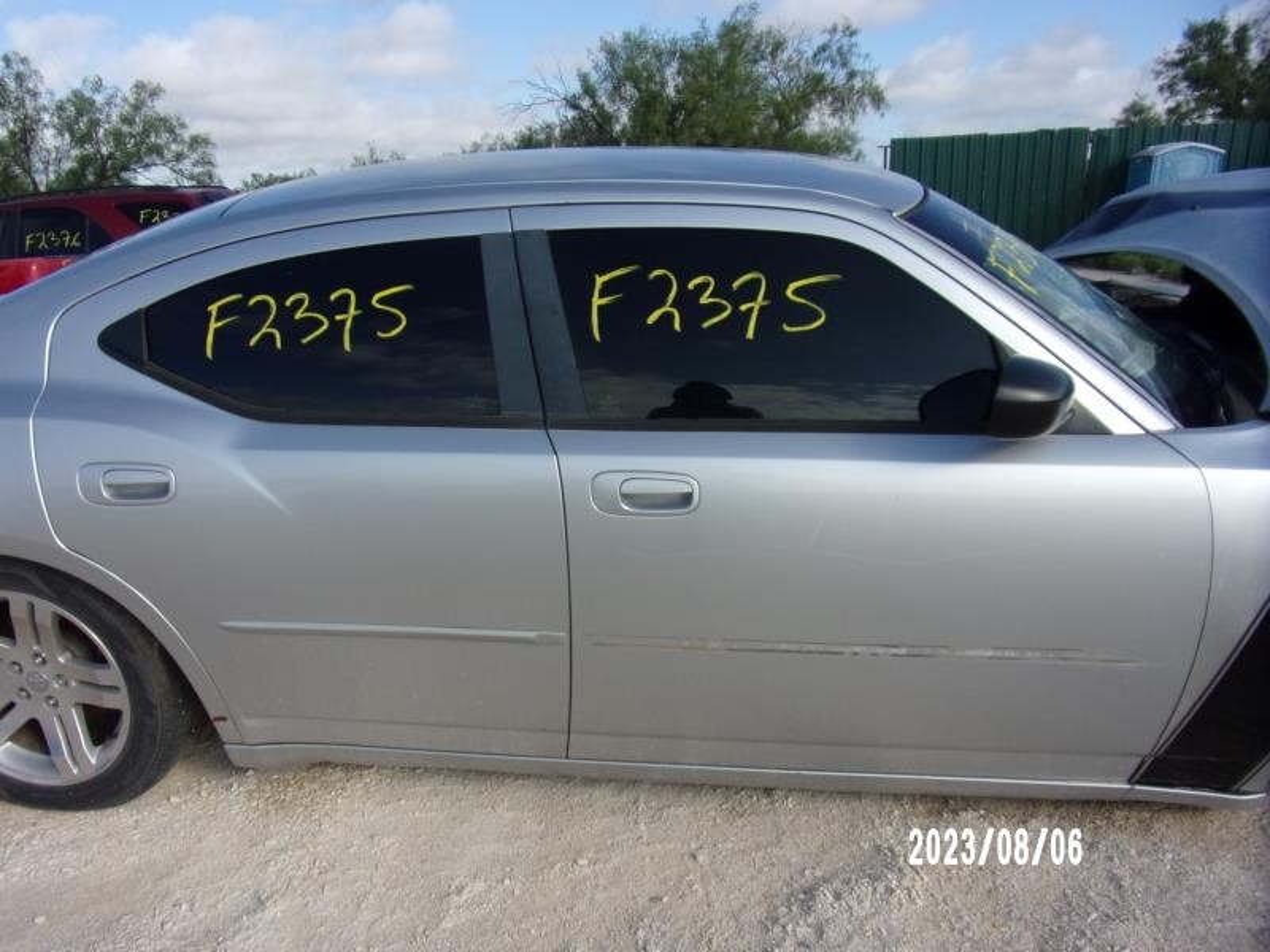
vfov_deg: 56.8
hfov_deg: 71.6
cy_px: 476
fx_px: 881
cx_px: 635
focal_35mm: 24
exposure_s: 1/950
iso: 80
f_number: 3.3
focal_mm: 4.3
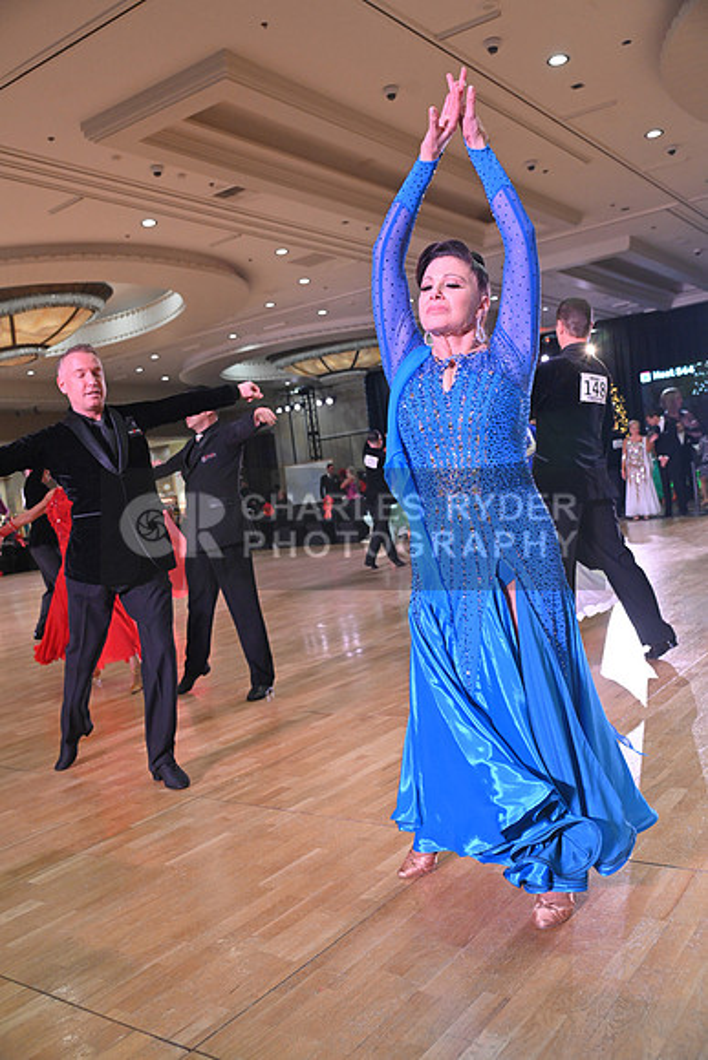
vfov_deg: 60.3
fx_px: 914
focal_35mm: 31
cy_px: 530
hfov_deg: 42.3
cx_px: 354
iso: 2500
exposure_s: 1/320
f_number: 5
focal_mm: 31
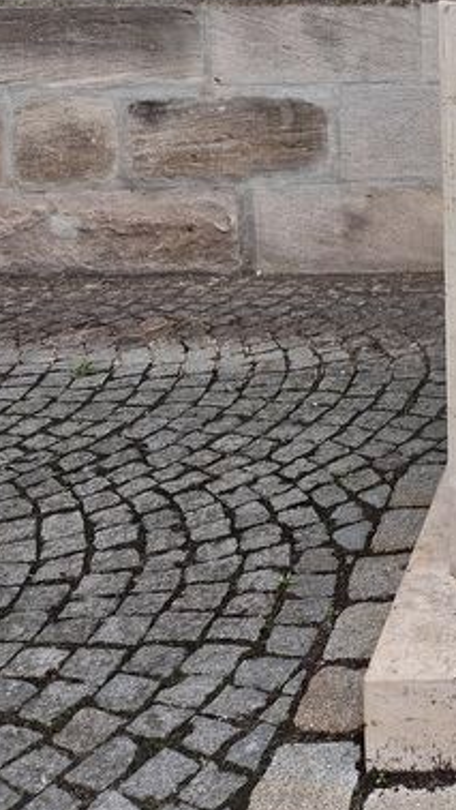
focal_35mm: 53
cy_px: 6
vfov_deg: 35.5
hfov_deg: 20.2
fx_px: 1138
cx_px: 634
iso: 50
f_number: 1.8
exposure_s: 1/359
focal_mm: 5.4
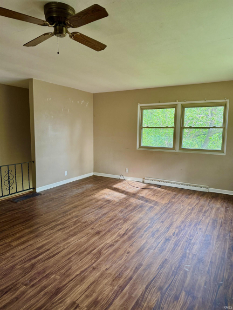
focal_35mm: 24
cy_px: 155
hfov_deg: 56.8
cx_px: 116
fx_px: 215
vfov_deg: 71.6
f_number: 1.78
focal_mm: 6.76
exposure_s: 1/112
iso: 200
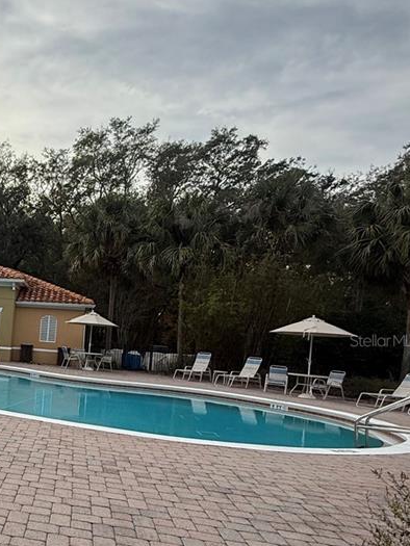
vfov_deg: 56.2
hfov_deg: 36.9
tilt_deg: -0.8
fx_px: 505
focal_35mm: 32
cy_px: 340
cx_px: -45
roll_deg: -5.2
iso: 64
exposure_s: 1/1068
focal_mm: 2.22
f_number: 2.2
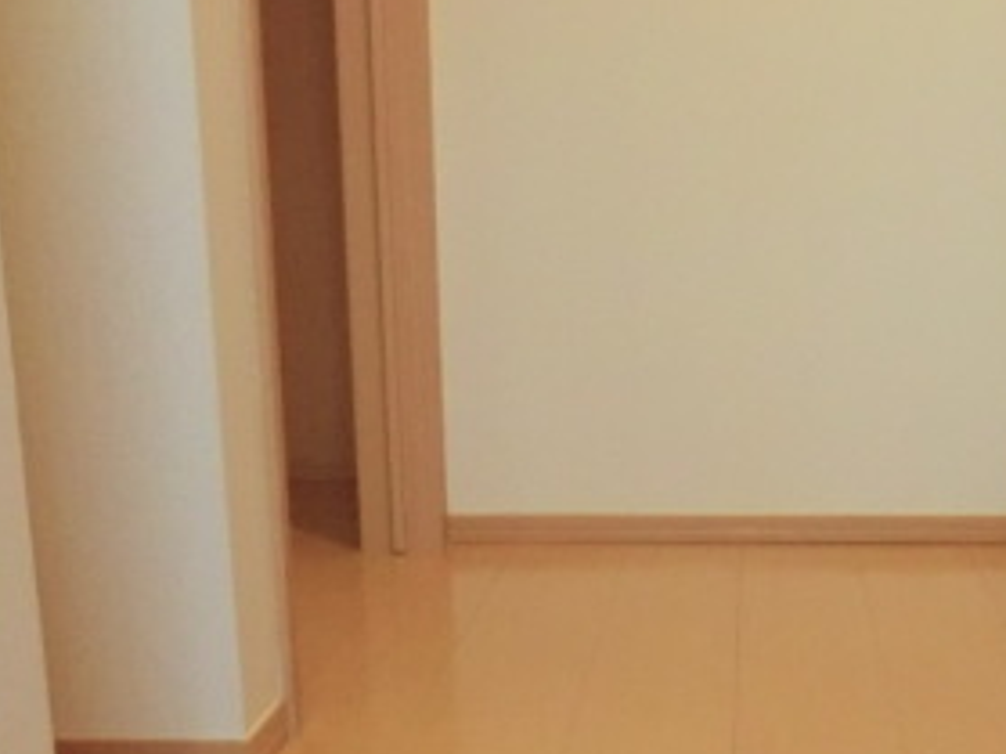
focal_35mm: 55
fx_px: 1598
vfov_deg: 26.1
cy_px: 606
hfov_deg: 33.8
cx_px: 822
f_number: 3.2
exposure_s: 1/60
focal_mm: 4.3
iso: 500
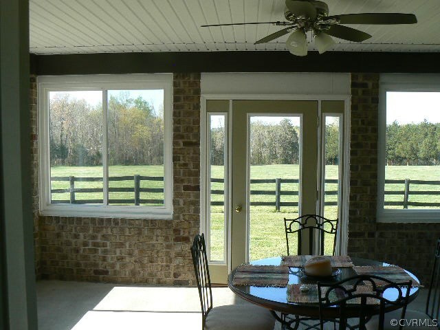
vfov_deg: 39.7
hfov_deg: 51.4
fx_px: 458
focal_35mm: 36
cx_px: 220
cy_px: 165
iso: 80
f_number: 4.5
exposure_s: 1/125
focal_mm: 6
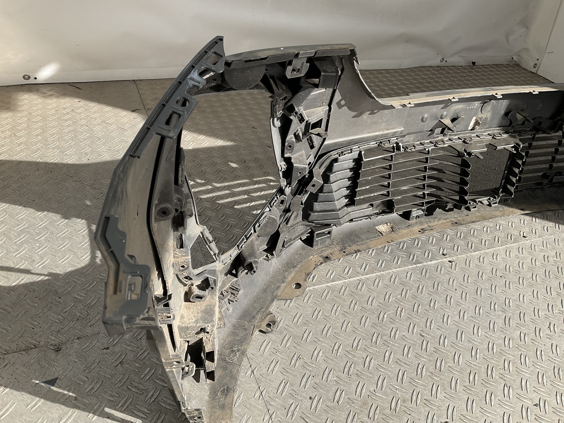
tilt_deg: -35.5
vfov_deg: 48.2
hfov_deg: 61.7
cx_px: 282
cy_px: 212
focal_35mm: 29
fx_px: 472
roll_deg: -10.4
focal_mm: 3
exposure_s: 1/599
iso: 16
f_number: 1.8
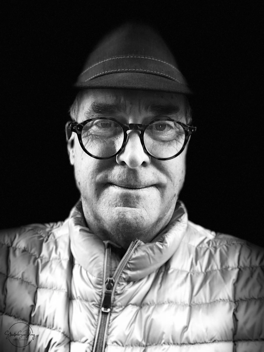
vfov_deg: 56.8
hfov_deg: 44.2
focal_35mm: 32
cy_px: 176
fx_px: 325
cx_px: 132
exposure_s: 1/33
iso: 80
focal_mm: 2.87
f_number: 2.2
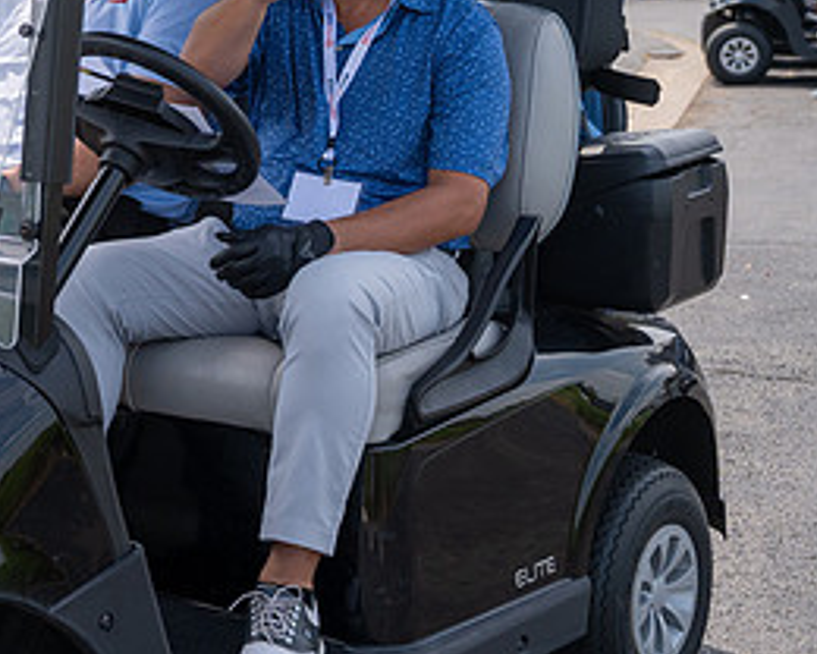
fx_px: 2225
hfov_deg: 20.0
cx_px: -47
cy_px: 157
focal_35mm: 92
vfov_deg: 16.6
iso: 250
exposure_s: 1/1250
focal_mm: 44
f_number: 5
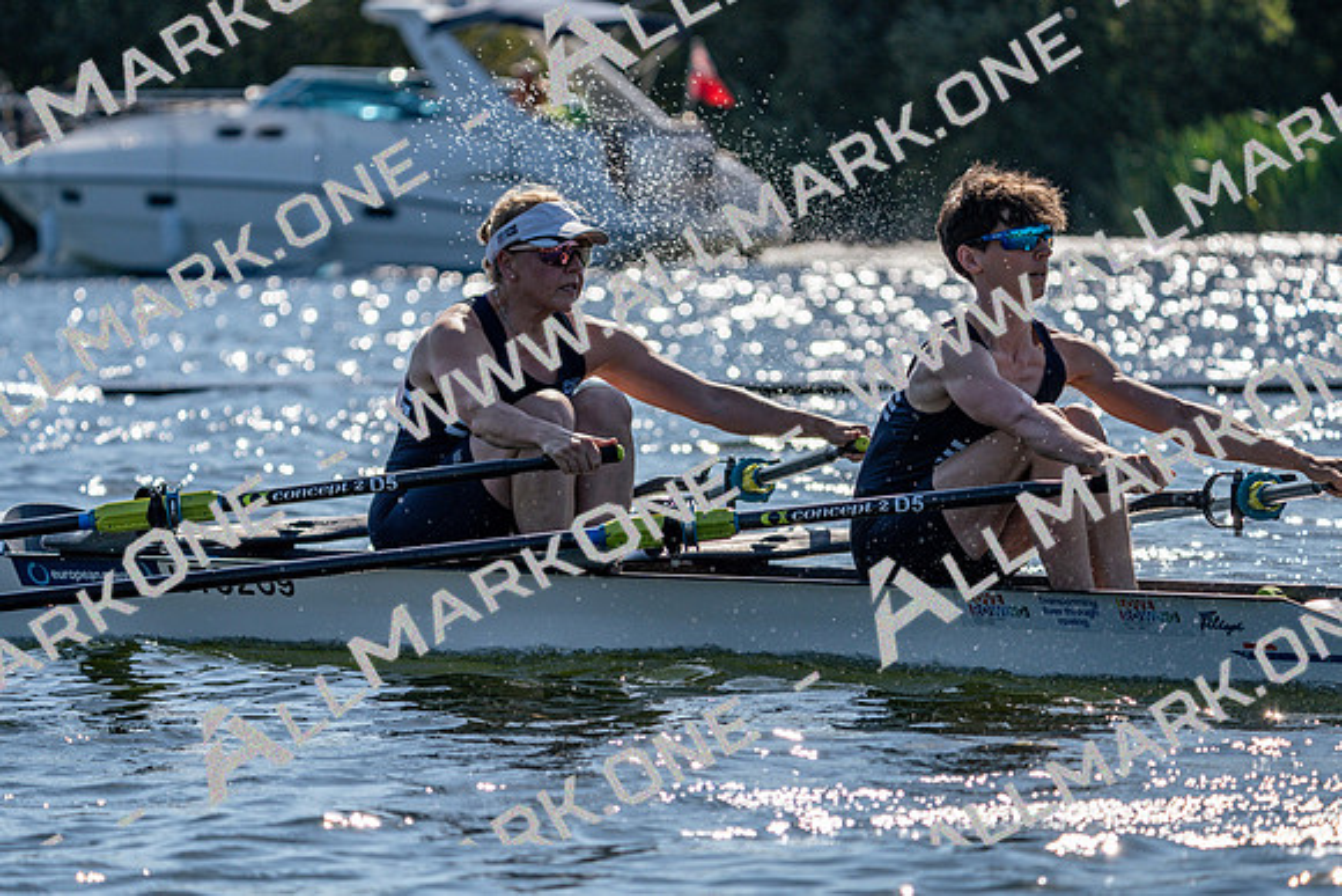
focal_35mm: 200
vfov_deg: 6.9
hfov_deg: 10.3
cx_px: 671
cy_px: 448
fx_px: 7457
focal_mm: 200
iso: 125
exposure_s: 1/1600
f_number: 5.6
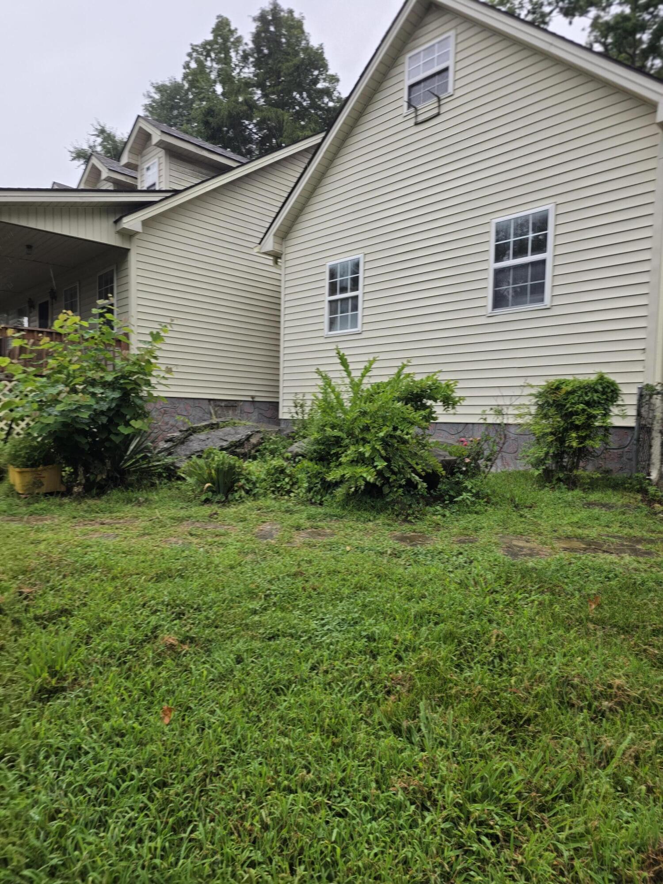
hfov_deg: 58.9
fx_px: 587
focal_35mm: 23
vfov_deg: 73.9
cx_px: 332
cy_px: 442
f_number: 1.7
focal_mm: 6.25
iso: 50
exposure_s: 1/180
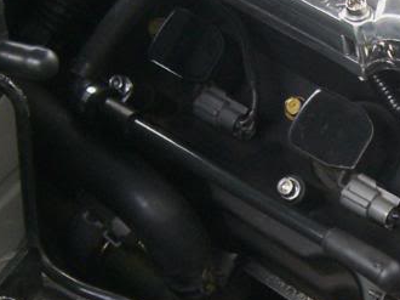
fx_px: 1363
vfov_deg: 12.5
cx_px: 319
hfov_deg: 16.6
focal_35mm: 118
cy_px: 199
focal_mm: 6.2
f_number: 2.7
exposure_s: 1/125
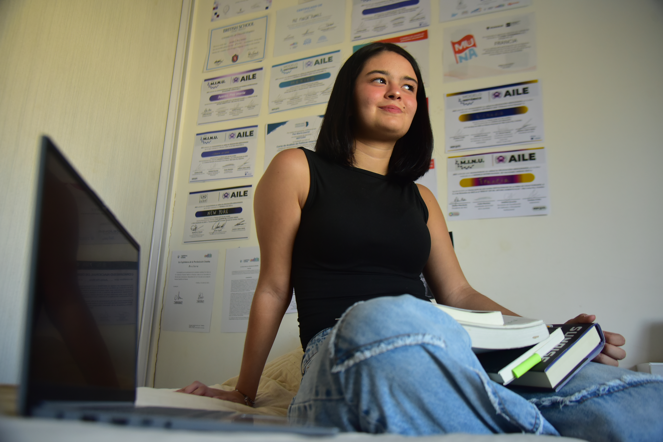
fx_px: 552
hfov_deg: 61.9
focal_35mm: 30
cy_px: 221
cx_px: 332
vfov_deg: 43.6
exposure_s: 1/250
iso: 1250
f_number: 4
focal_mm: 30
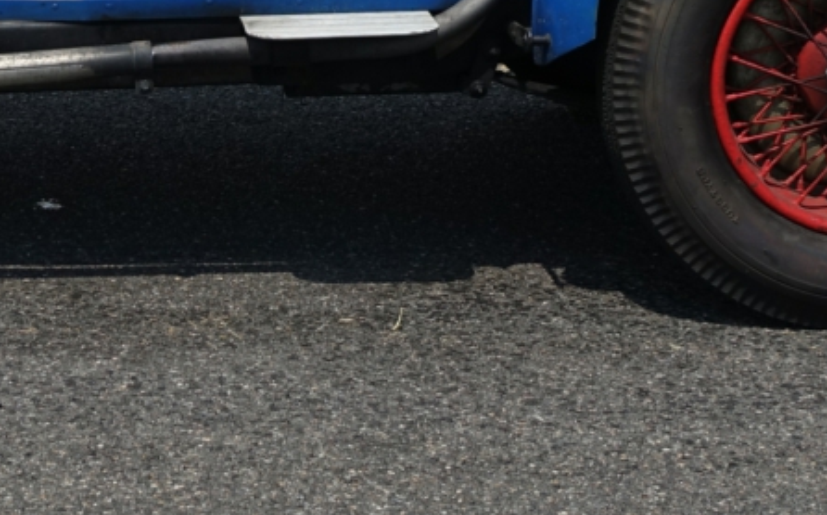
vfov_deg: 10.1
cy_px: -246
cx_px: 57
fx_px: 2838
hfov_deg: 16.3
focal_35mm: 126
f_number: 4
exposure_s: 1/200
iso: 125
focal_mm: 12.48
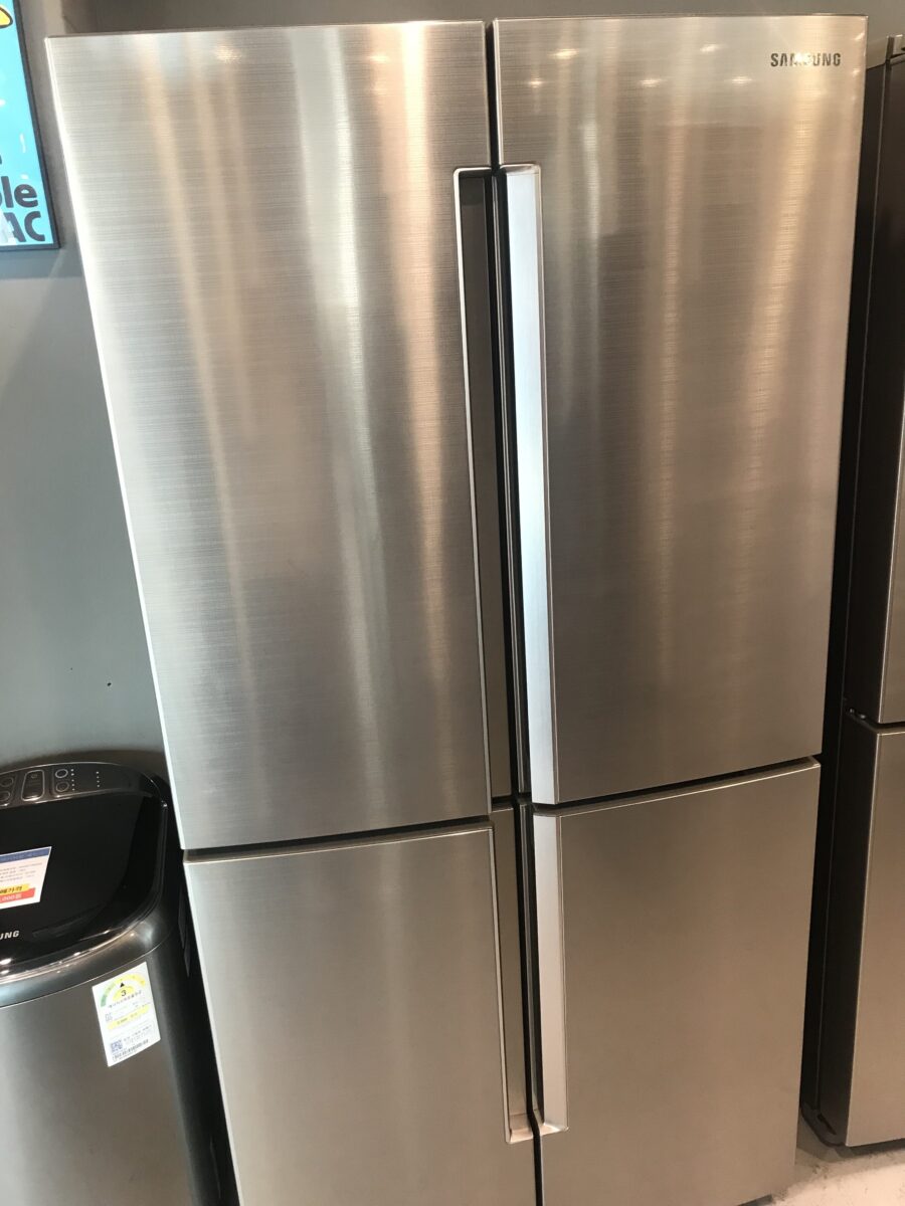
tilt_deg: -16.0
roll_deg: +3.0
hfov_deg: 49.7
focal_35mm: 28
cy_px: 603
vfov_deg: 63.4
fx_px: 976
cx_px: 452
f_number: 1.8
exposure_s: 1/20
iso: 40
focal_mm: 3.99
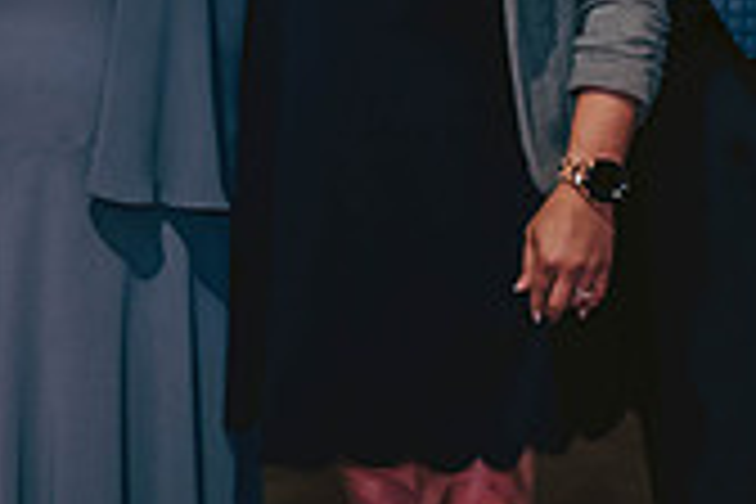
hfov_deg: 8.0
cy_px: -270
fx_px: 5397
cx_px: 193
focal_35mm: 257
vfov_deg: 5.3
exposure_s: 1/60
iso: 1250
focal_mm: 65
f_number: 3.2
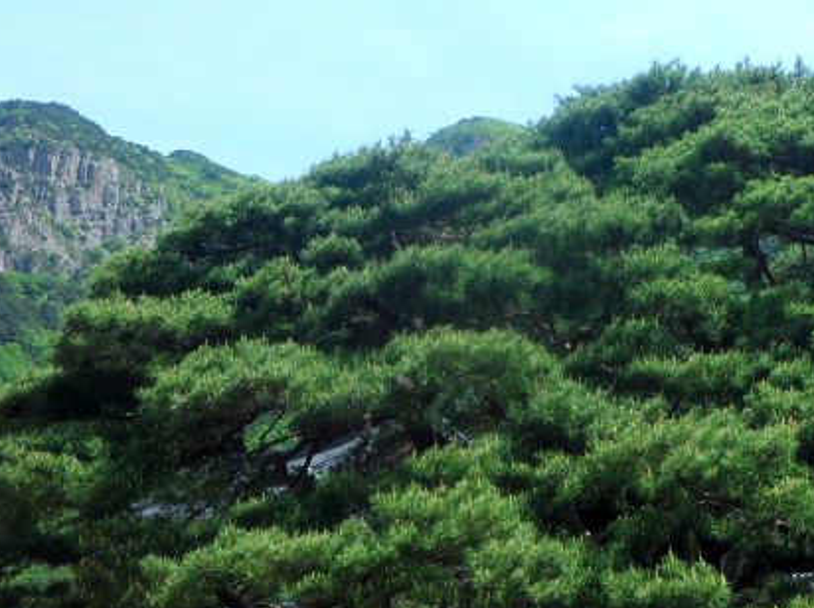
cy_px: 365
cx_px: 649
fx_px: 1456
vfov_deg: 23.6
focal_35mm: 62
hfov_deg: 30.5
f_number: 3.5
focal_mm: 4.9
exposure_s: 1/500
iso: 80
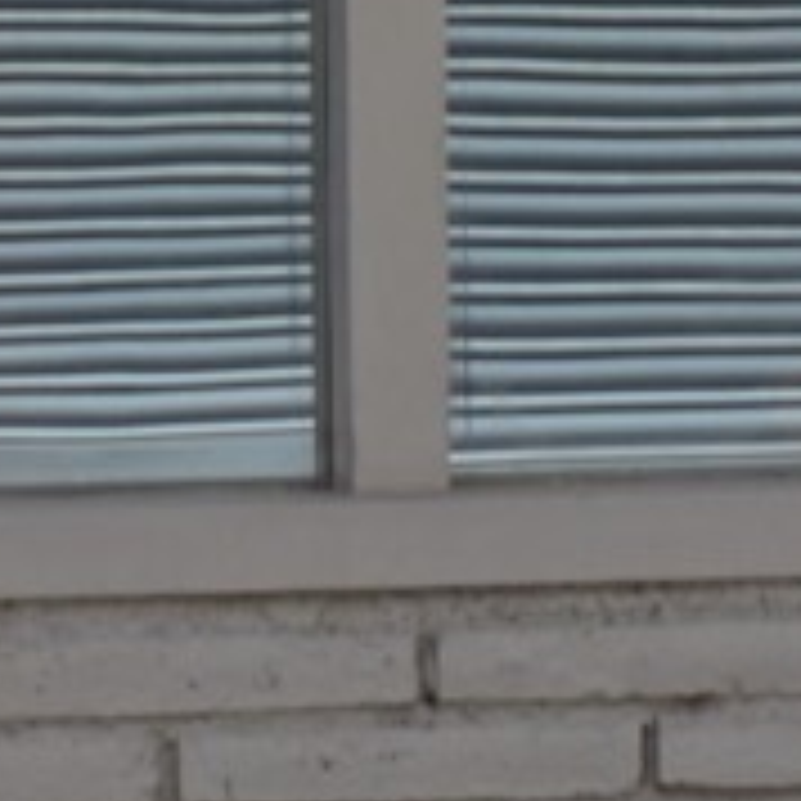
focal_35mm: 537
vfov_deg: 3.2
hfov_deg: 3.3
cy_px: -918
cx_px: 63
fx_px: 14058
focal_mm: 50
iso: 100
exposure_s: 1/160
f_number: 6.3
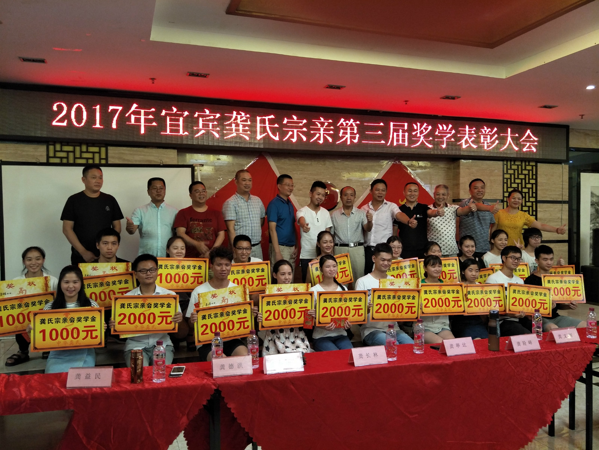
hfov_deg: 71.6
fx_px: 415
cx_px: 300
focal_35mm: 24
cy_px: 225
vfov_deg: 56.8
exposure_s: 1/33
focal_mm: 4.1
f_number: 1.7
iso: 189
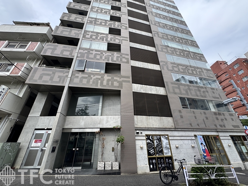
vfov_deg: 85.7
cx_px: 124
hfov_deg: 102.1
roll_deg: +1.0
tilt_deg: +30.5
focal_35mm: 14
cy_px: 93
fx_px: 100
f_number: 2.2
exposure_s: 1/573
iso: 40
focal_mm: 2.22
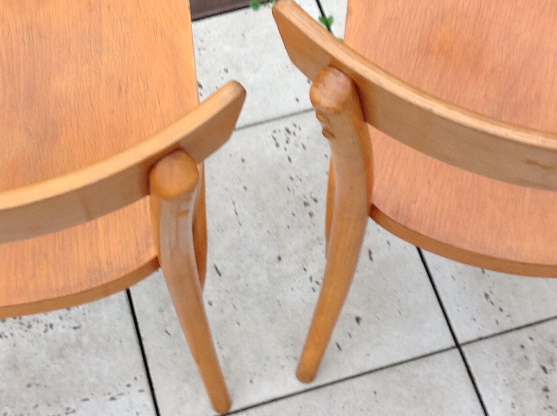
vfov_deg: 18.4
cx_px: 232
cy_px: 66
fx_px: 1270
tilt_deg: -59.1
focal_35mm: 79
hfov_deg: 24.7
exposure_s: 1/24
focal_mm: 4.28
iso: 50
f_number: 2.4
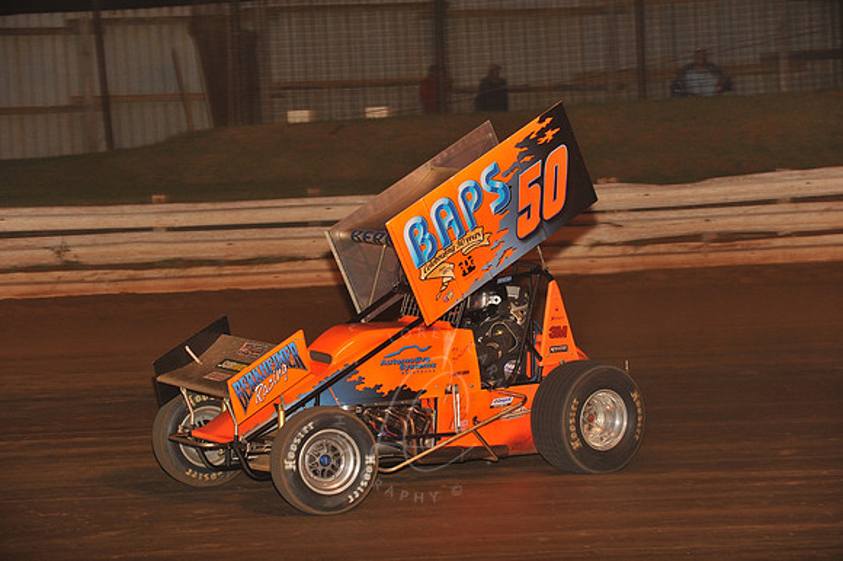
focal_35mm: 120
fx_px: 2808
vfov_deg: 11.4
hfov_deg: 17.1
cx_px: 422
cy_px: 280
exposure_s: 1/320
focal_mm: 120
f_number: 6.3
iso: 1250
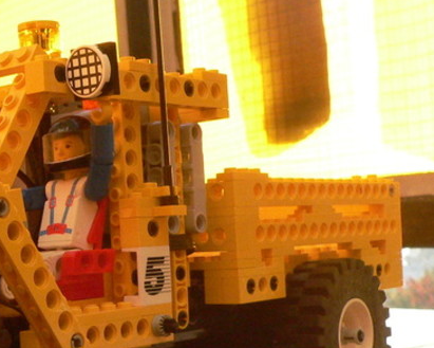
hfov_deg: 24.1
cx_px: 54
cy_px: 302
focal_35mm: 77
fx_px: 989
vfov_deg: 19.6
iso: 400
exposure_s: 1/400
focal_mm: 6
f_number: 4
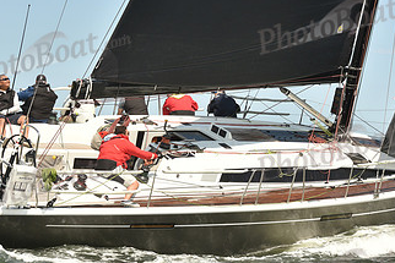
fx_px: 1383
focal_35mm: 126
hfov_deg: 16.3
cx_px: 195
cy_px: 103
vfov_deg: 10.9
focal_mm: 70
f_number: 8
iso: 250
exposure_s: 1/800
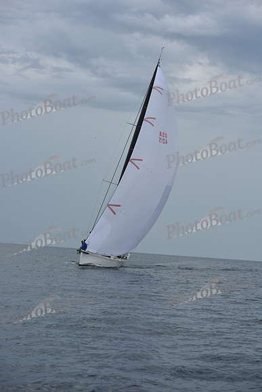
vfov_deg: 28.8
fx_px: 764
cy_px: 196
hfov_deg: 19.5
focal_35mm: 70
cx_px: 131
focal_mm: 70
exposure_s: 1/800
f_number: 5.6
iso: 250
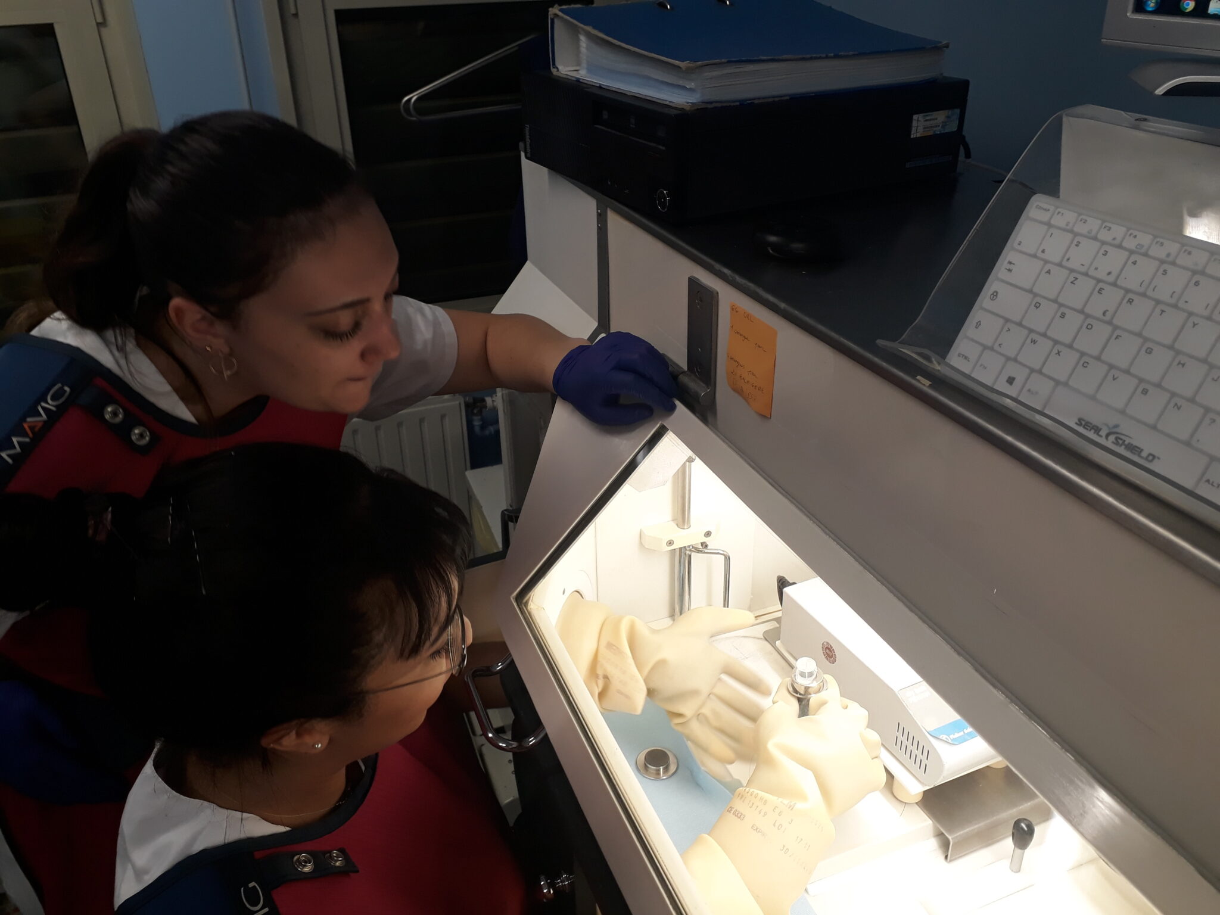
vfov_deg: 51.4
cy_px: 458
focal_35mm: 27
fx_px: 952
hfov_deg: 65.3
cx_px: 610
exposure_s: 1/33
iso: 64
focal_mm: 3.6
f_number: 1.9
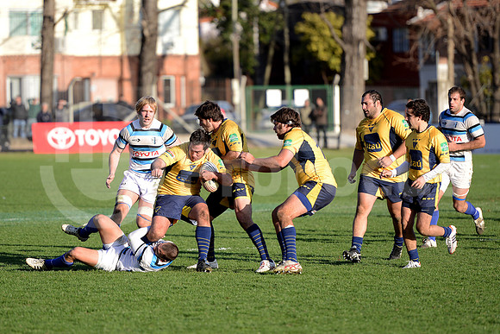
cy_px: 167
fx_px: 2709
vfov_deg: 7.0
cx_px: 250
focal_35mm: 195
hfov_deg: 10.5
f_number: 2.8
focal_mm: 195
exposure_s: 1/1250
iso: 320
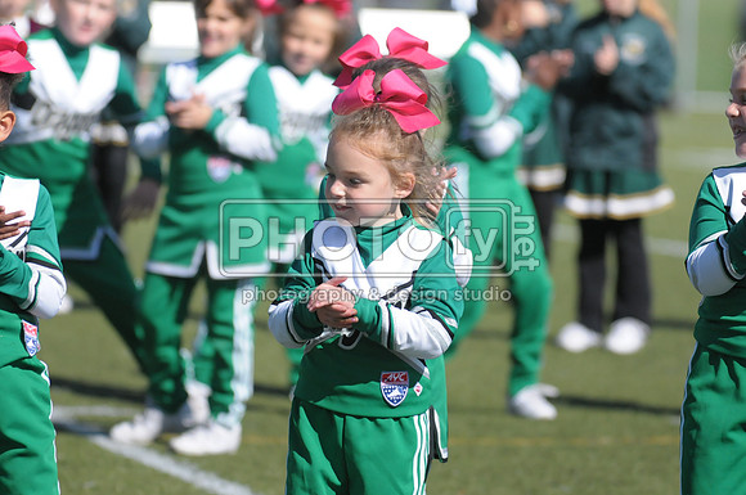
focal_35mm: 330
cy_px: 248
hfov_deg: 6.3
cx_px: 373
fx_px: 6829
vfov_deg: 4.2
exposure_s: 1/8000
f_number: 4
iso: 1000
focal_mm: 220
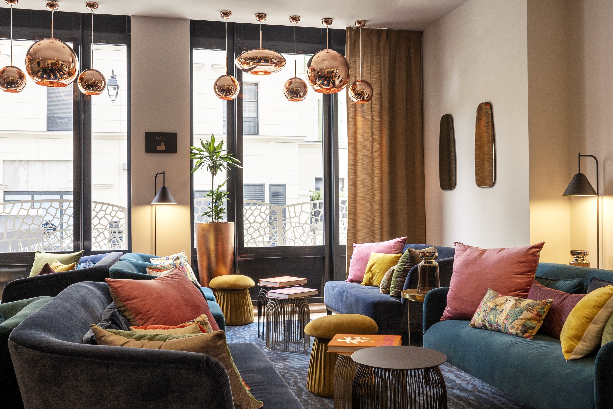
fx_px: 613
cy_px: 204
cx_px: 306
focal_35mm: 36
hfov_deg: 53.1
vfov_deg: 36.9
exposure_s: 1/20
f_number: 9
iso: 100
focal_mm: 24
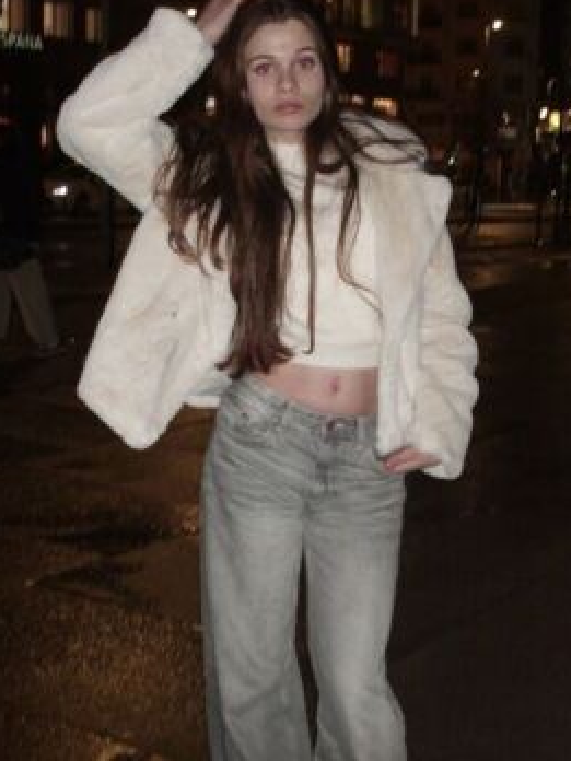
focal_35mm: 58
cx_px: 306
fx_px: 1276
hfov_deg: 25.2
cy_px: 396
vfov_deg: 33.2
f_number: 2.9
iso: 200
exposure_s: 1/60
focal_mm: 6.3
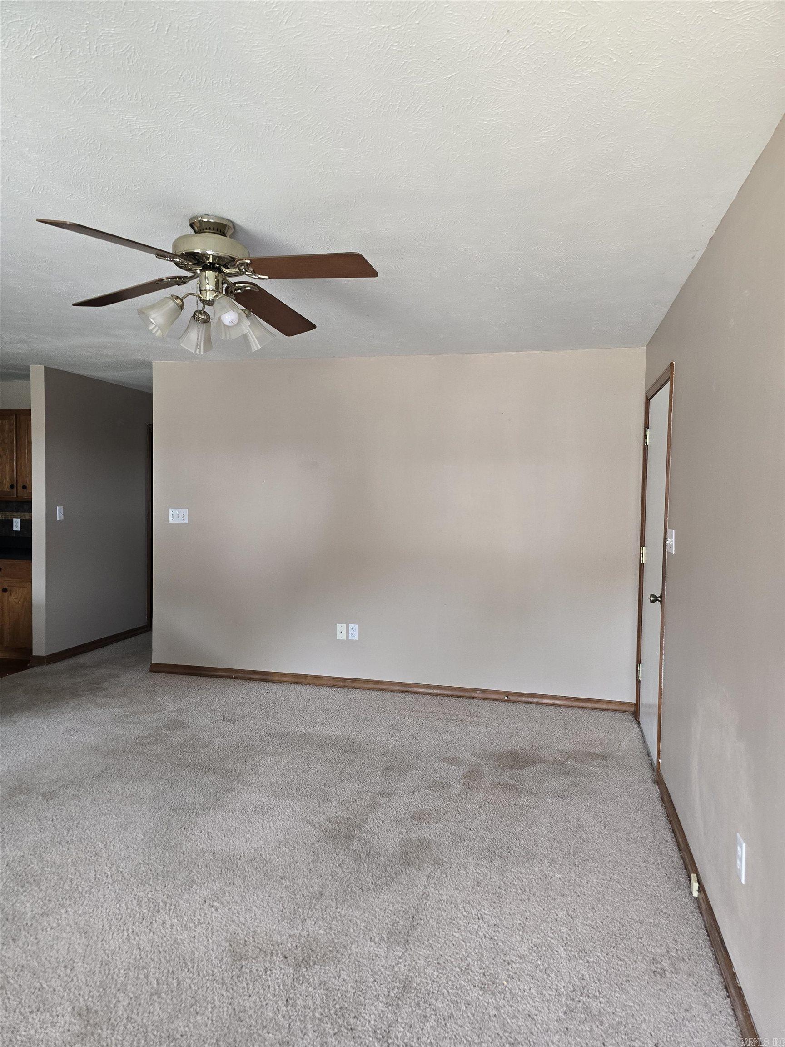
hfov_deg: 58.9
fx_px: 695
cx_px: 392
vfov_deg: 73.9
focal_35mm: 23
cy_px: 524
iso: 250
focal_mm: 6.3
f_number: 1.7
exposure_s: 1/120
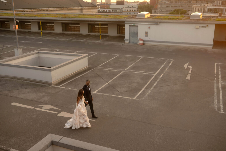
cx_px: 113
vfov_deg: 37.9
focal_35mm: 35
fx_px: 220
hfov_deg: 54.4
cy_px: 76
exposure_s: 1/320
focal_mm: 35
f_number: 2.8
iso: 320
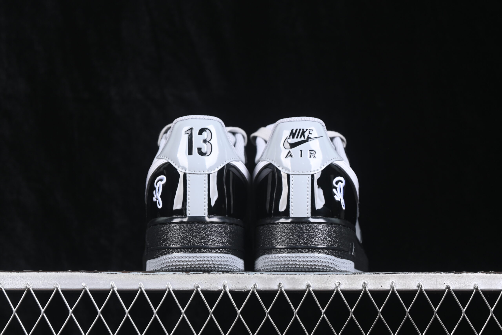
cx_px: 251
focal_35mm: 75
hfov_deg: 27.0
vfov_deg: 18.2
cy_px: 168
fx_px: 1046
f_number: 6.3
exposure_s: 1/60
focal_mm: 50
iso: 160
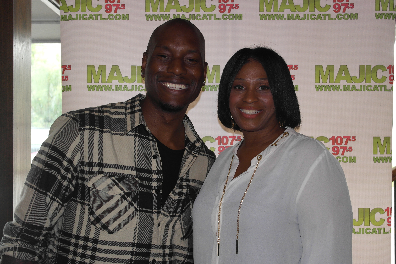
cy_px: 132
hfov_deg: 45.4
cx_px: 198
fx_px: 473
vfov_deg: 31.2
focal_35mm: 43
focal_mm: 28
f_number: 4
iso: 400
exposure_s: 1/50
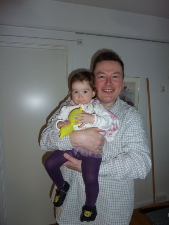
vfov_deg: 69.4
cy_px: 112
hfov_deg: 54.9
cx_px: 84
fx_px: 163
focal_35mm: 25
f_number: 3.3
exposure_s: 1/30
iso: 100
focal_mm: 4.1
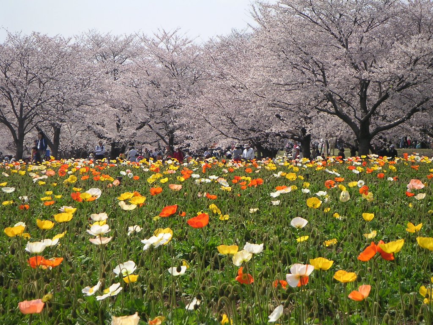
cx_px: 216
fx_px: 1388
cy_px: 162
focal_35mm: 111
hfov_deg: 17.7
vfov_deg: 13.3
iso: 50
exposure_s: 1/500
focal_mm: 17.1
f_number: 3.6
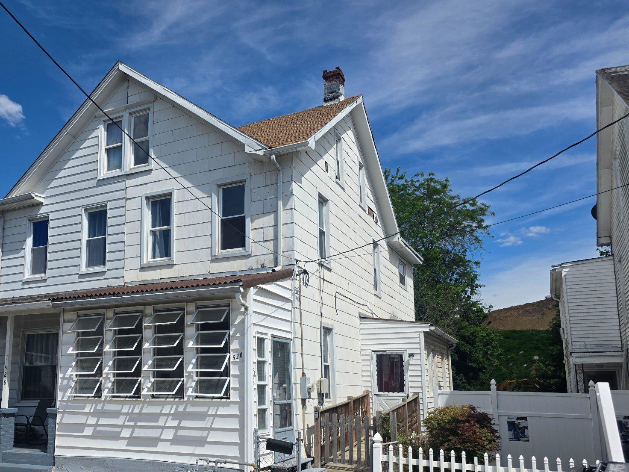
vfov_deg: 43.8
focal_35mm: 32
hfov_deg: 55.5
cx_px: 205
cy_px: 292
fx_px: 581
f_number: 1.7
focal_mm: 6.3
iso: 64
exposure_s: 1/7944
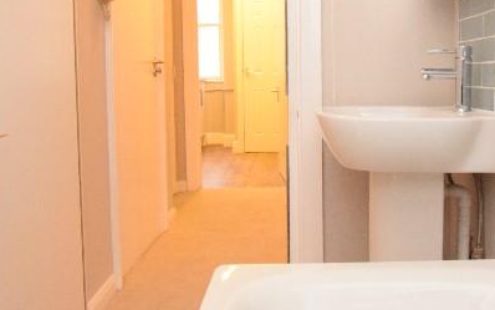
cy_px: 119
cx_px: 303
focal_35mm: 43
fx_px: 584
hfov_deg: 45.6
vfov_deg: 29.6
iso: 4000
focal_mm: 11
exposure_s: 1/200
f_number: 3.5
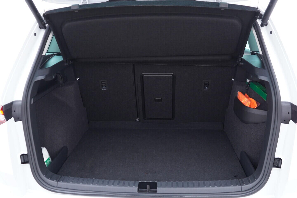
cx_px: 148
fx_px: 297
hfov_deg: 53.1
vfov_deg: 36.9
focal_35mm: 36
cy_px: 99
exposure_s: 1/40
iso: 400
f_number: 2.8
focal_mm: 24
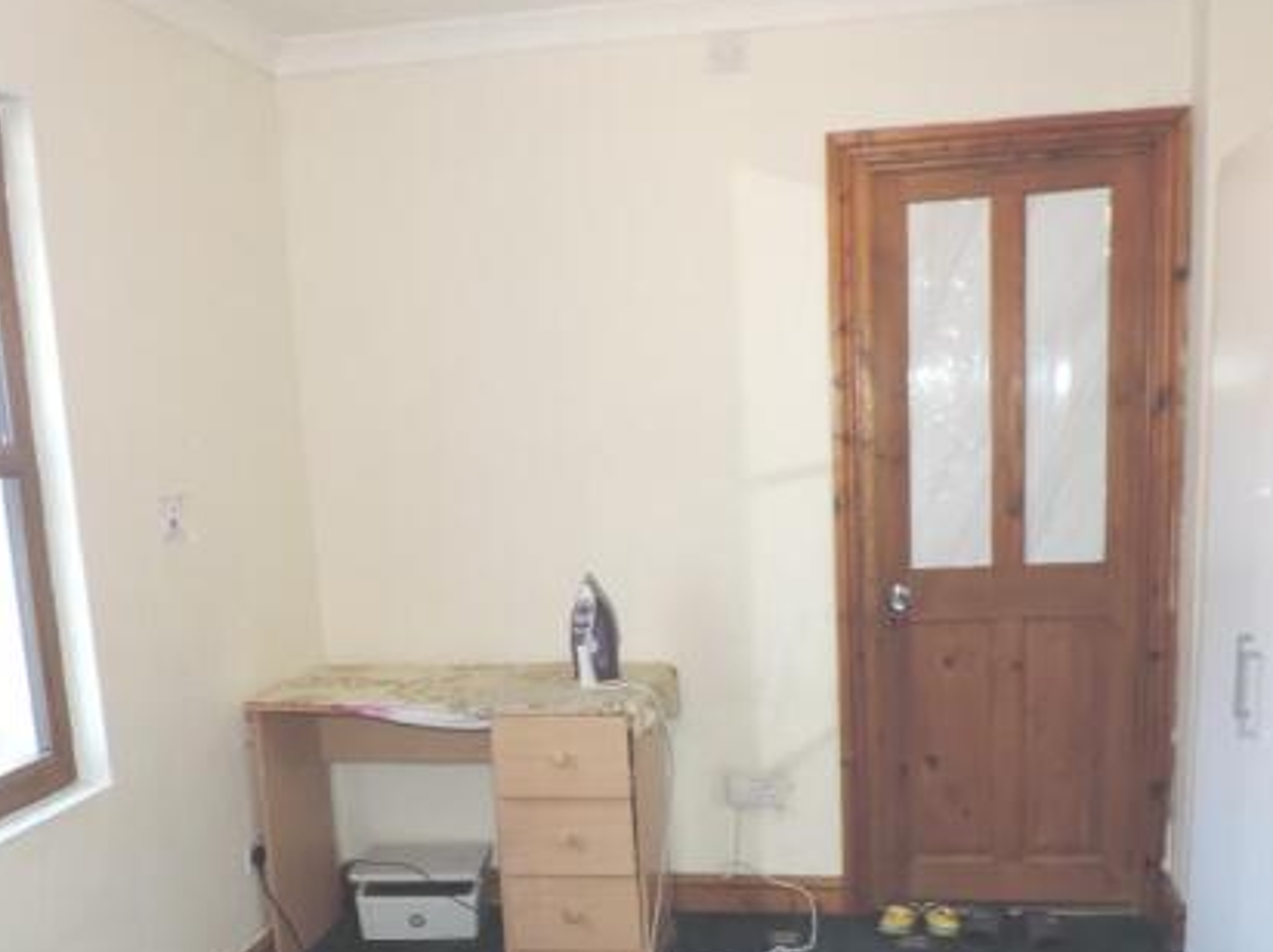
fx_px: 1249
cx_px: 638
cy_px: 660
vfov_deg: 41.0
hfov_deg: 54.0
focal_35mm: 34
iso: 200
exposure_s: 1/30
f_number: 3
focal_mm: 4.3
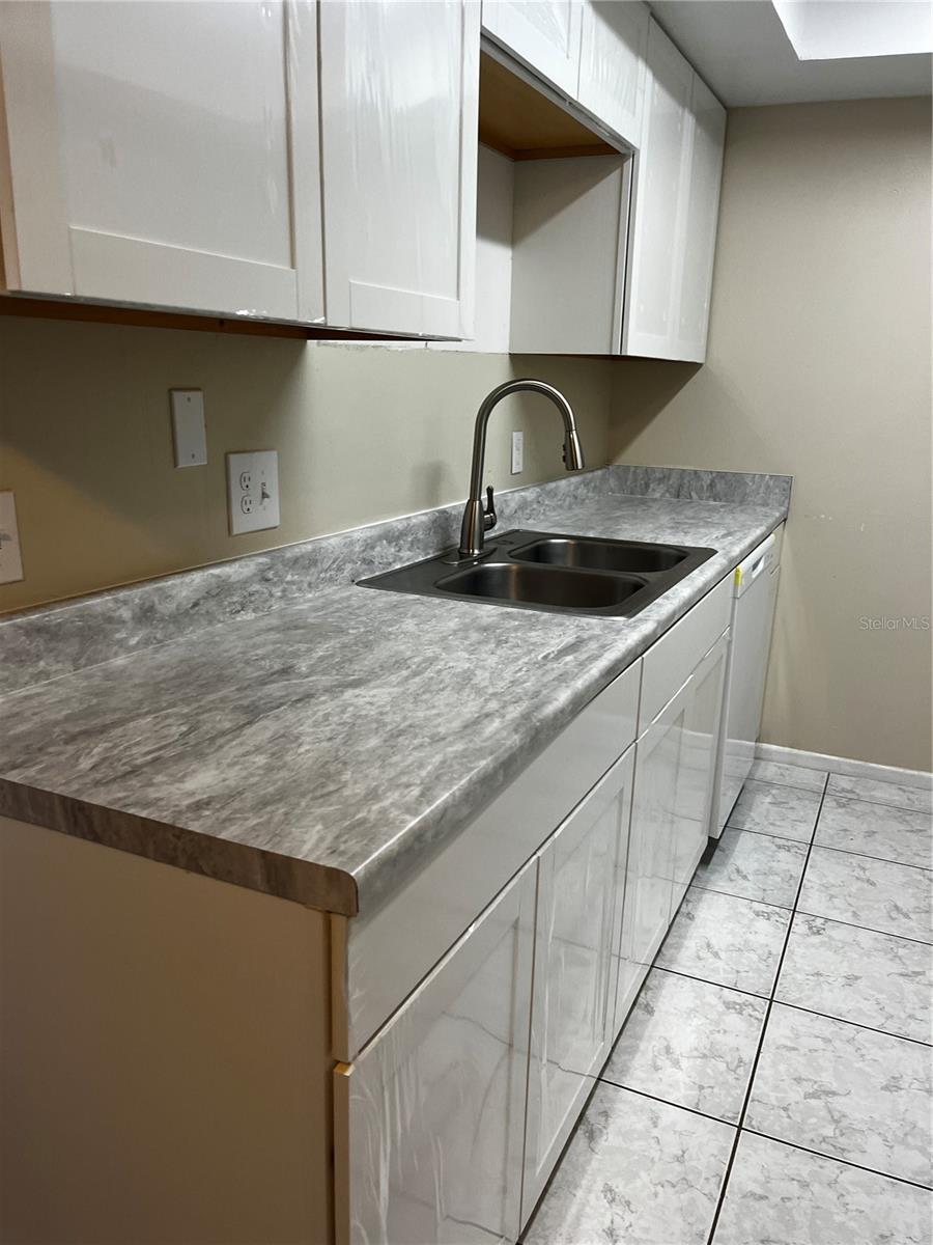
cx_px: 466
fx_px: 934
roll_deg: -0.5
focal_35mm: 26
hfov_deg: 53.1
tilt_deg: -15.9
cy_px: 622
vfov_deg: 67.3
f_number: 1.6
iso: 125
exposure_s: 1/120
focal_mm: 5.1
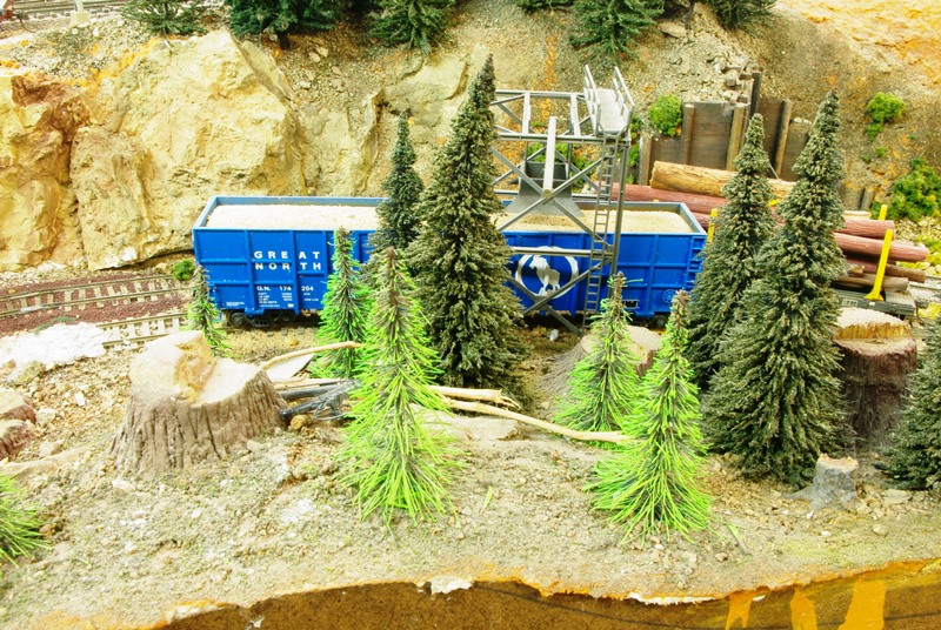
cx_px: 470
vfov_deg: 39.0
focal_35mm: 34
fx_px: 890
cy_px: 315
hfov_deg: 55.7
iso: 400
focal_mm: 23.13
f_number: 27
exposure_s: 6
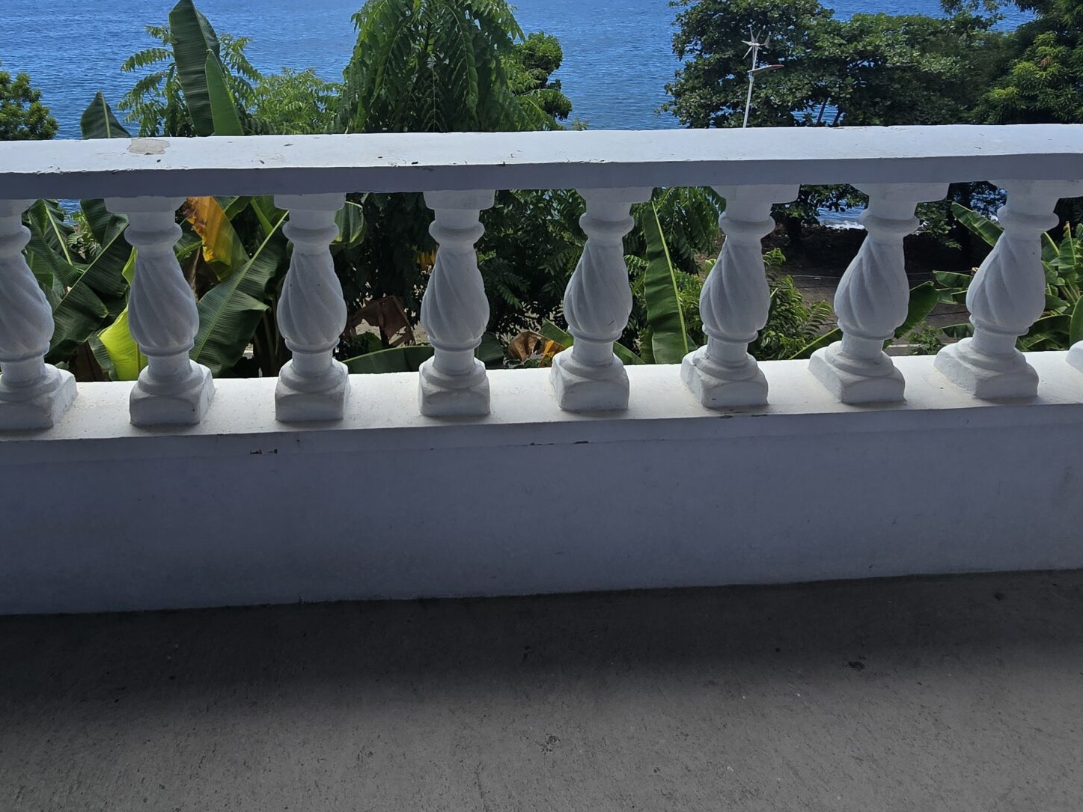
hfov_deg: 73.1
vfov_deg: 57.0
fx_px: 720
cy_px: 241
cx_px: 430
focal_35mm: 23
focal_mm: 2.2
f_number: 2.2
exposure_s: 1/1497
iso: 50
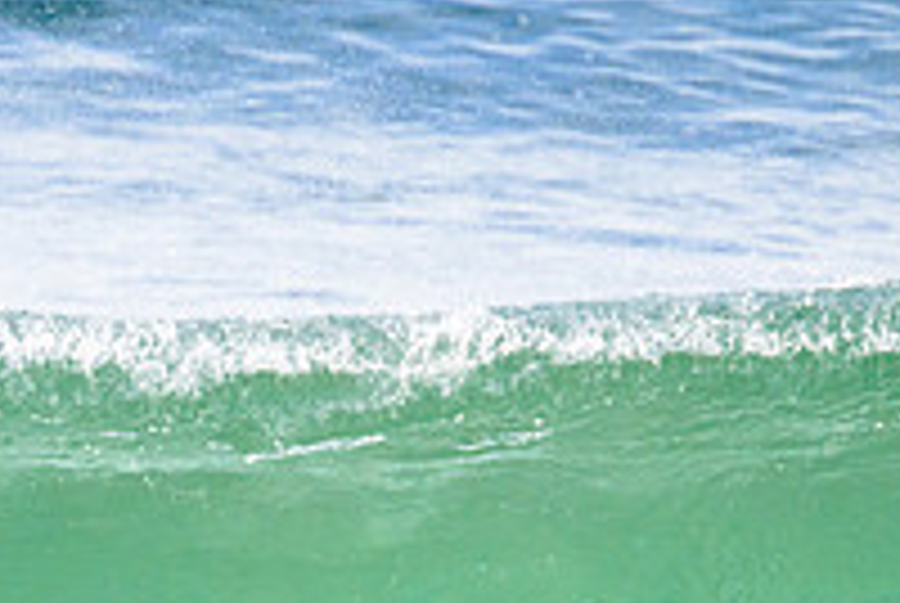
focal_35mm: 1736
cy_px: 668
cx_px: 76
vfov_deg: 0.8
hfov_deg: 1.2
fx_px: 43463
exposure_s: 1/2000
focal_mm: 600
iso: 1400
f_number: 11
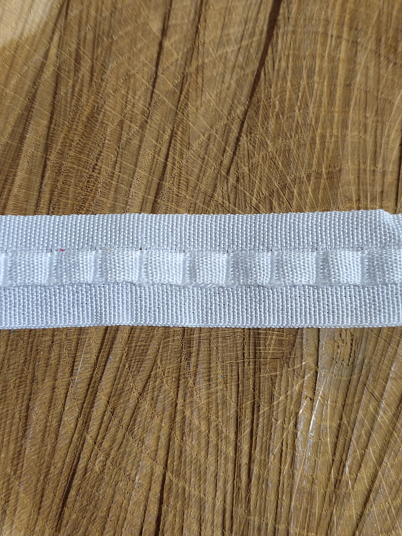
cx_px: 201
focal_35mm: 46
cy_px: 268
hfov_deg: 31.5
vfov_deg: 41.2
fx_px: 712
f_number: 1.9
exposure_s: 1/50
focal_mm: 5.52
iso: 3153
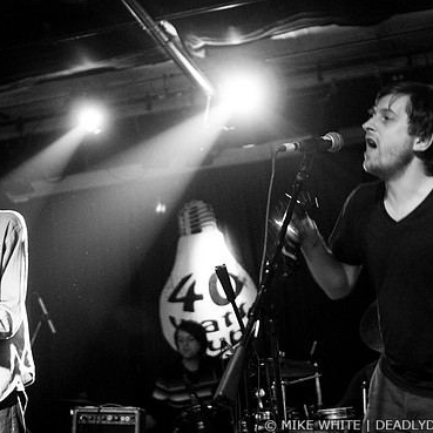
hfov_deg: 28.6
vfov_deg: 28.6
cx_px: 184
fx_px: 849
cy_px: 209
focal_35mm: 60
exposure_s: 1/40
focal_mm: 30
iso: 1000
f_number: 1.8
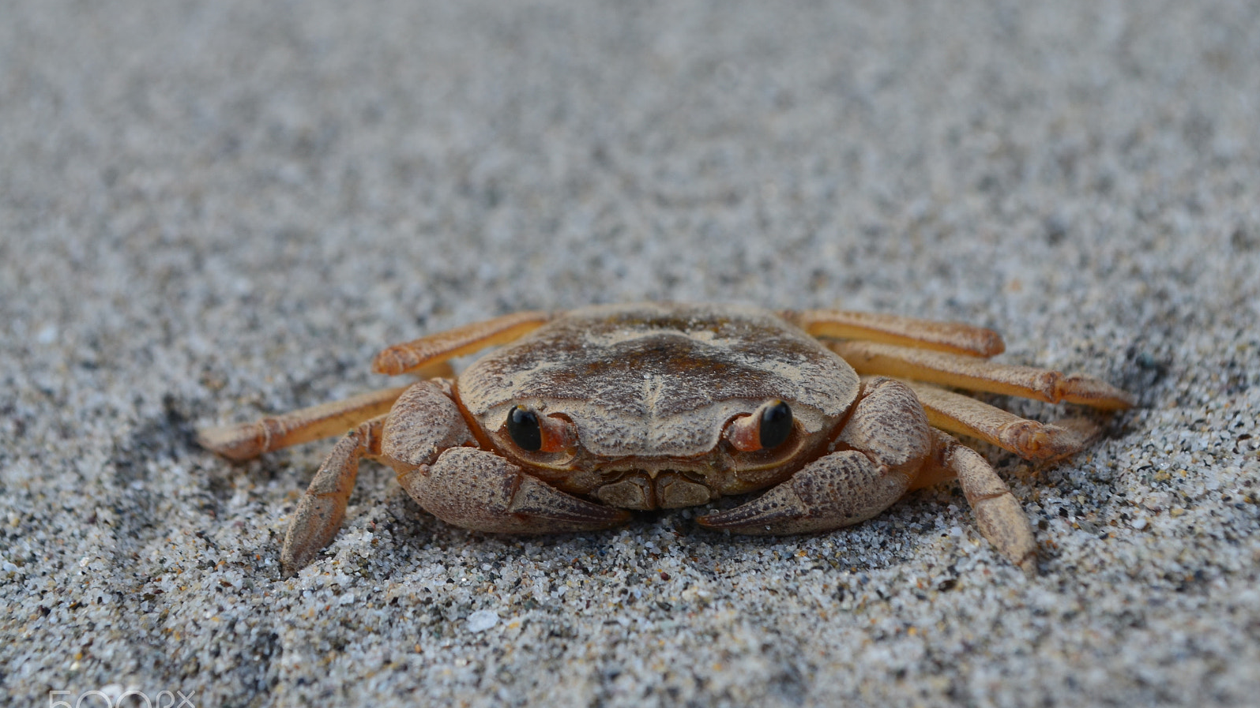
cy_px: 394
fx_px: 2891
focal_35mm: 87
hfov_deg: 24.6
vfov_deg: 14.0
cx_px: 631
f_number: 10
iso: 200
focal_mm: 55
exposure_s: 1/60
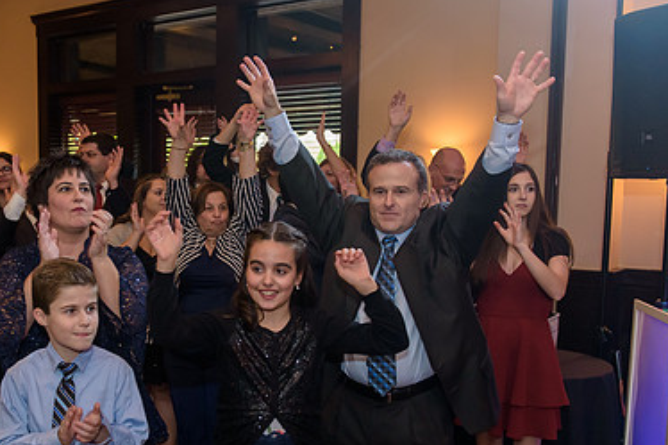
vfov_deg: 29.8
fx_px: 835
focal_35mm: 45
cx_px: 205
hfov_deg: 42.8
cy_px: 271
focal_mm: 29
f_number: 3.2
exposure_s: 1/125
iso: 1600
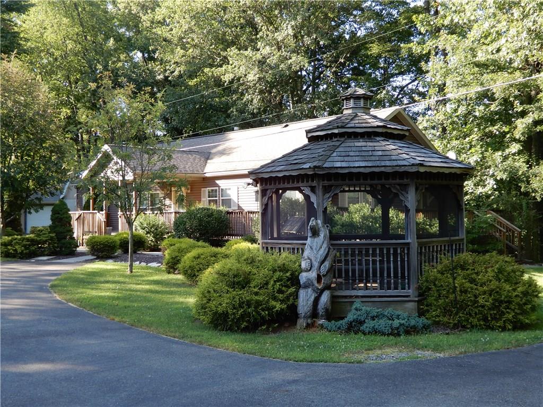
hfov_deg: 44.8
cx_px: 272
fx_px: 659
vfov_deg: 34.3
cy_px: 204
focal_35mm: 42
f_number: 4
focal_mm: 7.5
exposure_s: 1/80
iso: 80
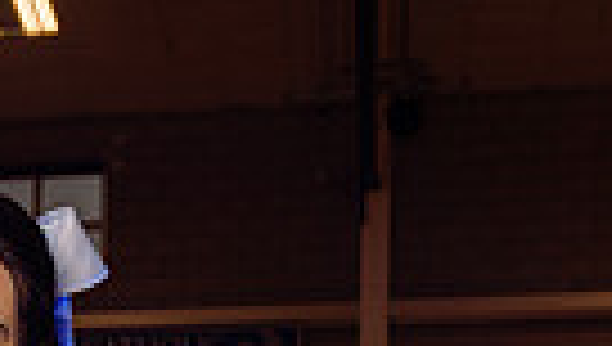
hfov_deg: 16.3
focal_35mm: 128
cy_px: 890
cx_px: -58
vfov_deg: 8.5
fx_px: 2080
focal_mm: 37
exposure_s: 1/200
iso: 250
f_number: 9
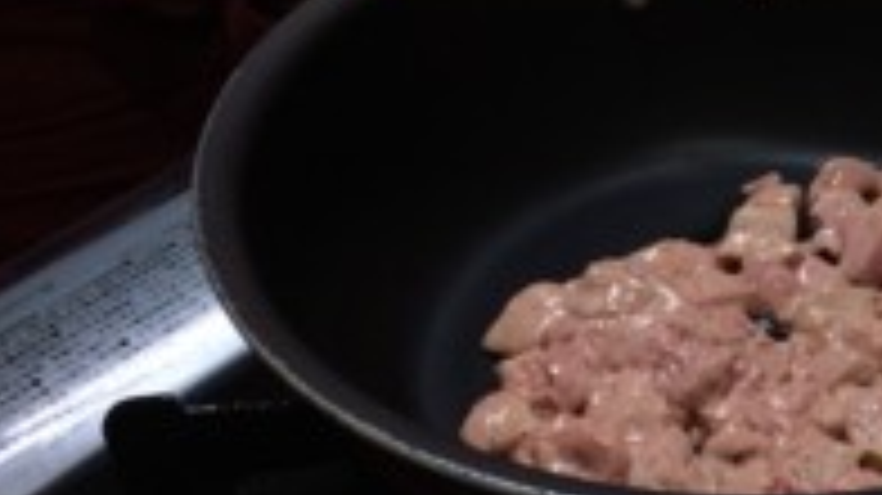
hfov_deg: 26.9
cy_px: 266
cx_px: 850
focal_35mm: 75
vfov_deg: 16.1
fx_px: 1753
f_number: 2.2
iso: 80
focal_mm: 4.12
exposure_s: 1/33
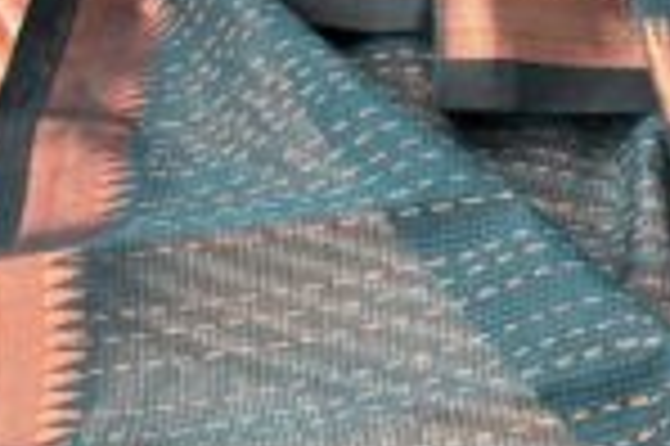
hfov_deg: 14.4
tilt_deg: -42.4
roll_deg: -2.6
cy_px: 469
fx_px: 2491
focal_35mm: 134
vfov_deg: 10.1
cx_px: 989
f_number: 1.78
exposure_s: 1/33
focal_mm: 6.76
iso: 1000
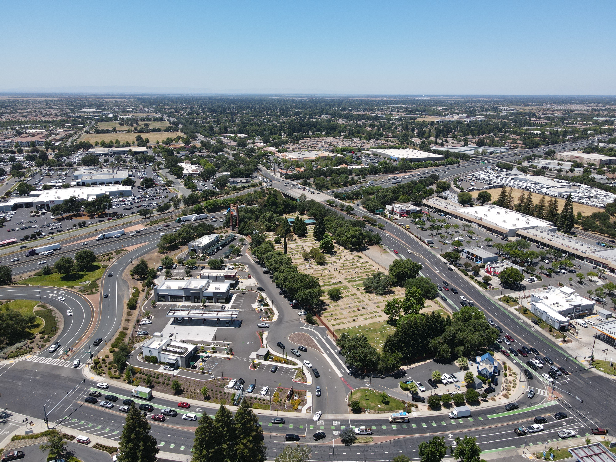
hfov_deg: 71.6
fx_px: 427
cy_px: 231
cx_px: 308
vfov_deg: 56.8
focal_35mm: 24
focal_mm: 4.5
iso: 100
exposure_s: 1/640
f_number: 2.8
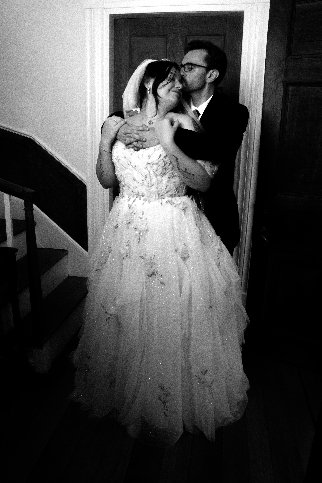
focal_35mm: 27
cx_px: 161
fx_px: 362
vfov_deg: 67.4
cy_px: 242
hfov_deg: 47.9
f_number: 22
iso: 1600
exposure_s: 1/60
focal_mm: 18
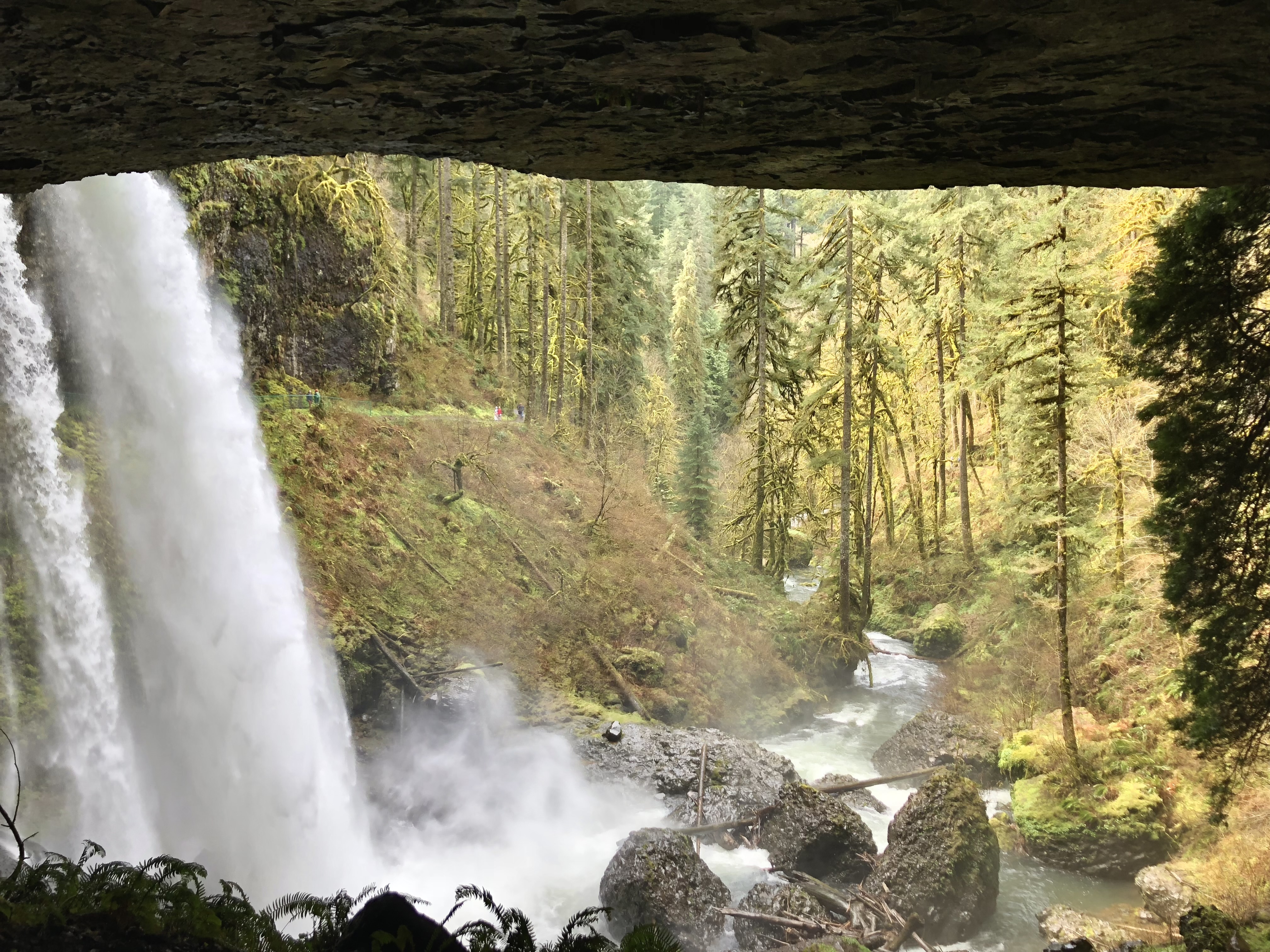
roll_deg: +0.8
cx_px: 635
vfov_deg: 49.7
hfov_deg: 63.4
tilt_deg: -5.6
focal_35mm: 28
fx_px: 1027
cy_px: 476
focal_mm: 3.99
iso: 50
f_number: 1.8
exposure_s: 1/120
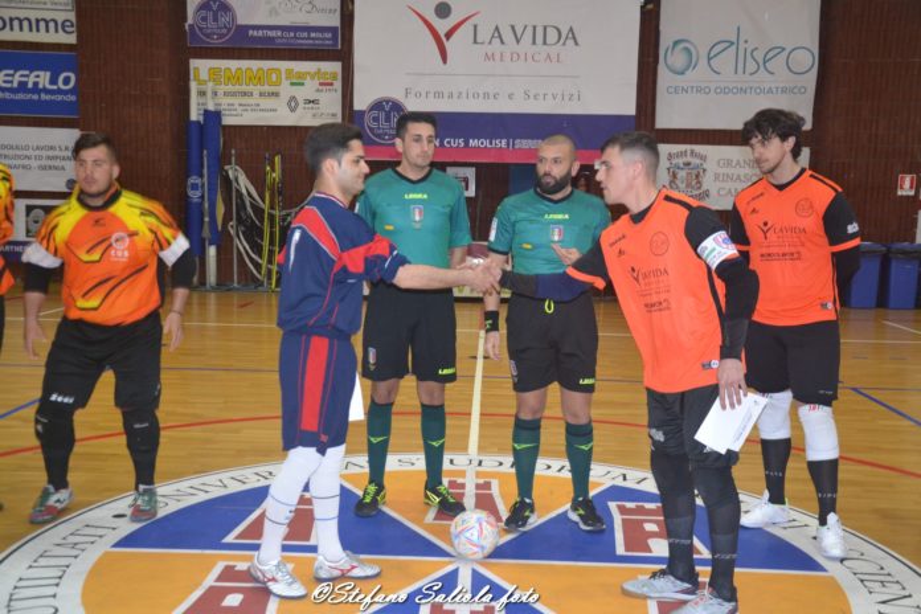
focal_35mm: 42
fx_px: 1074
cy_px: 307
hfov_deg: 46.4
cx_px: 460
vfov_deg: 31.9
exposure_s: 1/60
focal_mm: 28
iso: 1800
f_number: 4
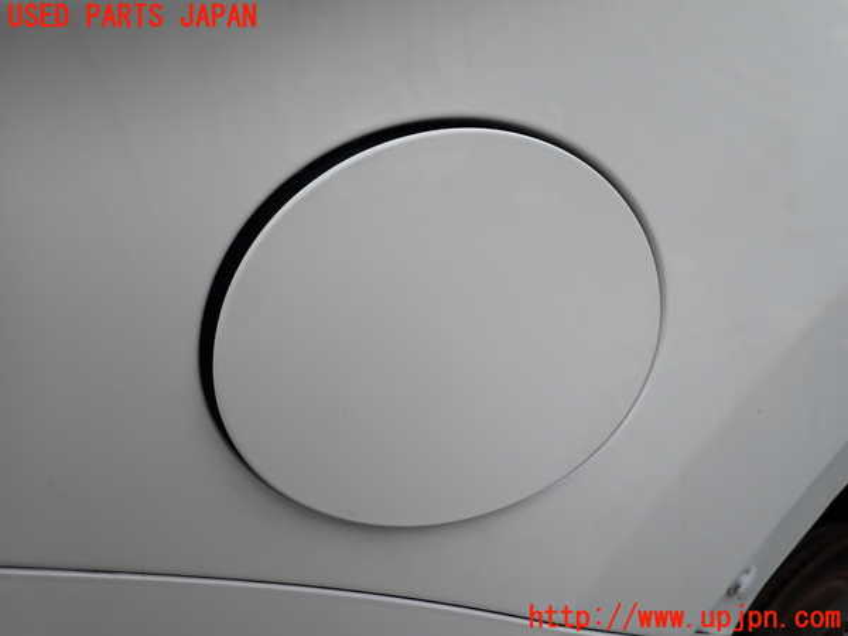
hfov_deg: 69.4
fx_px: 612
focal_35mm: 25
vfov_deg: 54.9
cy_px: 318
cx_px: 424
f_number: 2.8
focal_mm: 4.5
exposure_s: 1/800
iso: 100
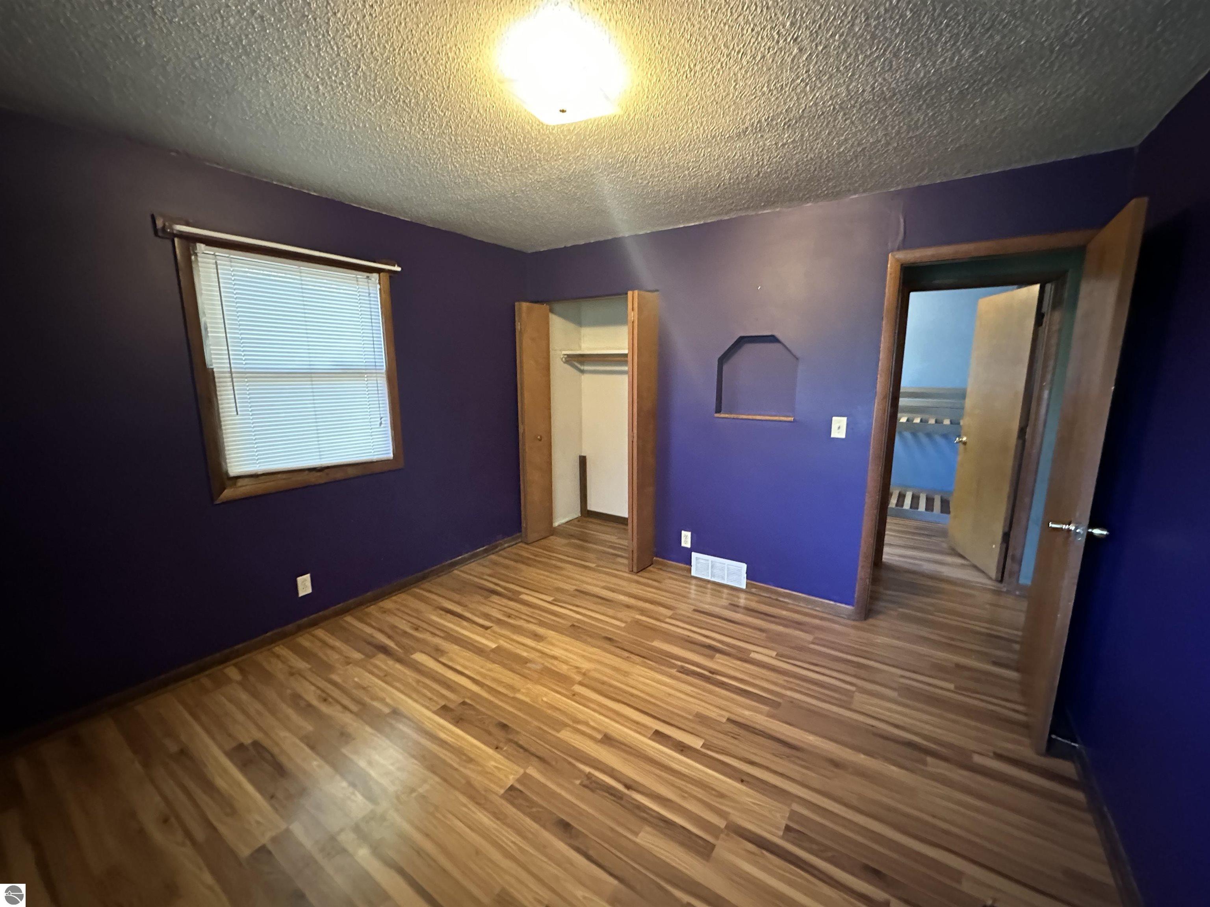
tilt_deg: -10.6
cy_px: 454
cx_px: 605
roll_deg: +0.4
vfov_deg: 85.7
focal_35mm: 14
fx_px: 489
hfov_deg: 102.1
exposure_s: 1/30
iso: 1000
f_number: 2.2
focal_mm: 2.22
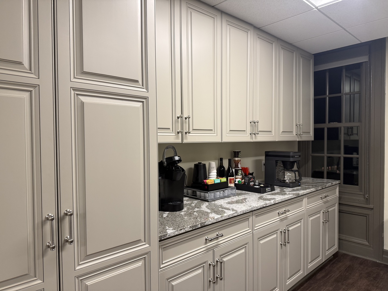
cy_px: 146
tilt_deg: -0.9
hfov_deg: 71.6
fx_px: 269
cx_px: 194
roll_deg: +0.1
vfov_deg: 56.8
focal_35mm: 24
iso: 160
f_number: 1.78
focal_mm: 6.76
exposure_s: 1/61
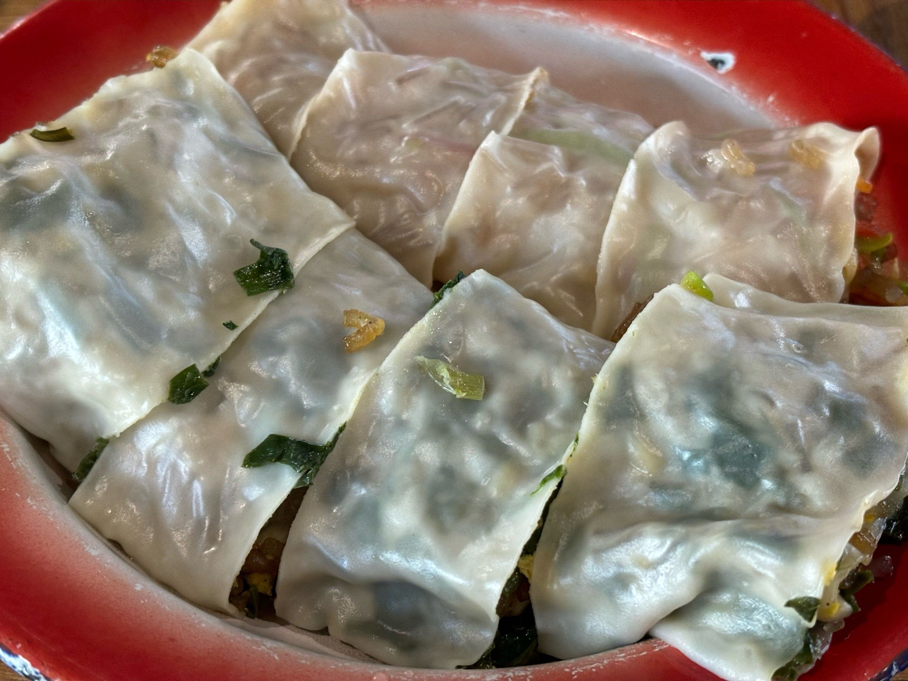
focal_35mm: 52
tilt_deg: -48.9
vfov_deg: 28.0
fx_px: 1364
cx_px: 454
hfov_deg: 36.8
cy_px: 340
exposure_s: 1/40
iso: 160
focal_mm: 5.96
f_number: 1.6
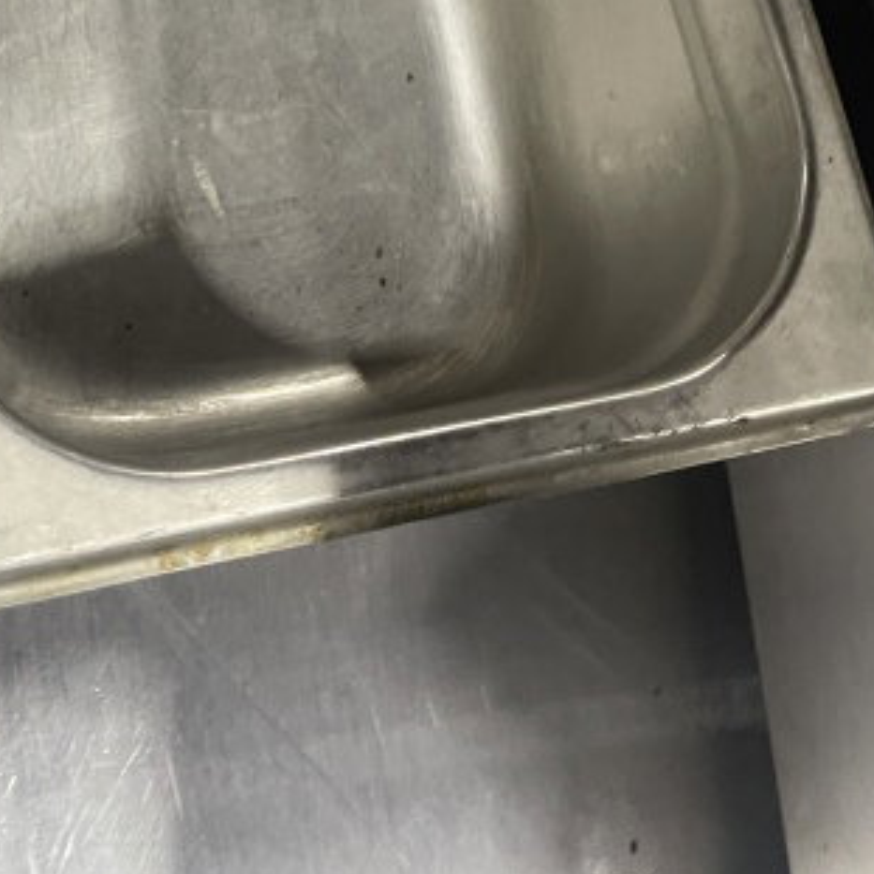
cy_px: -240
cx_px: 278
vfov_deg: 25.0
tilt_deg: -59.0
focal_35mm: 60
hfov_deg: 28.4
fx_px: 1714
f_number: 1.6
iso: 160
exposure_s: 1/60
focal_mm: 4.2
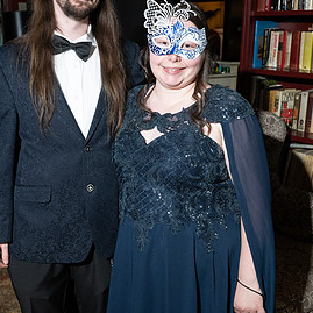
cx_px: 120
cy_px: 127
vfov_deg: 38.2
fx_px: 450
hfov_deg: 38.1
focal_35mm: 44
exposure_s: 1/200
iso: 2500
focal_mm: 24
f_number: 4.5
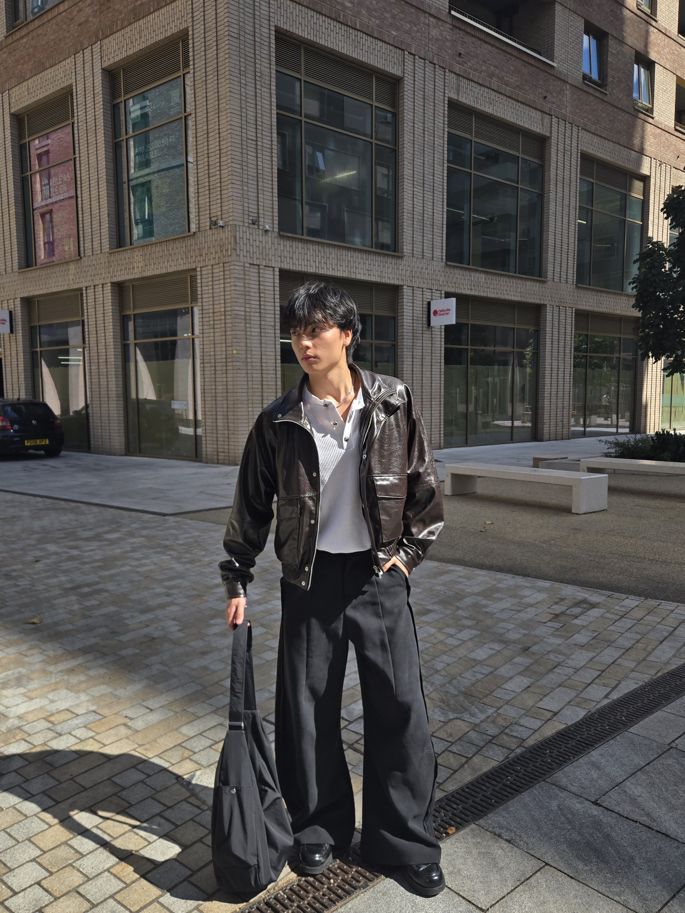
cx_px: 342
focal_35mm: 23
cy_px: 456
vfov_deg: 73.9
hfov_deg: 58.9
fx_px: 607
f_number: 1.8
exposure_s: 1/1667
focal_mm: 5.4
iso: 25
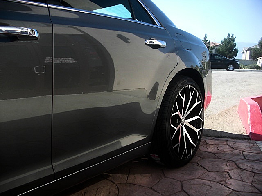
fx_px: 272
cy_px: 98
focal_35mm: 36
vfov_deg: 39.7
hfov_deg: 51.4
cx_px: 131
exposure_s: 1/320
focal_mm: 6.3
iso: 50
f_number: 2.8
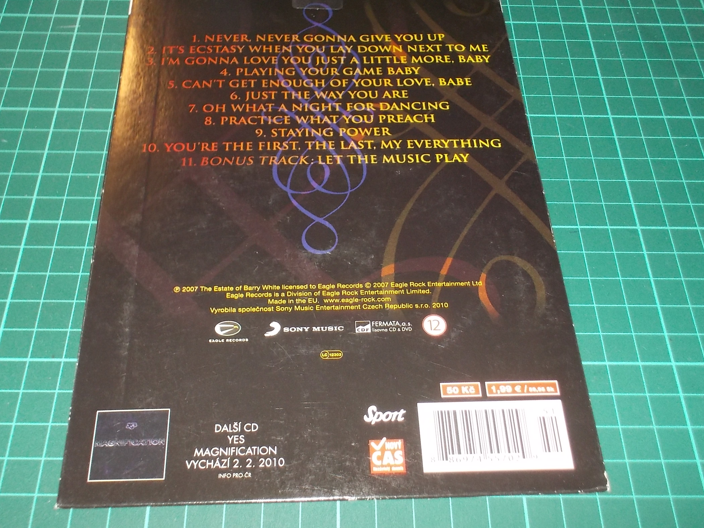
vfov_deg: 35.9
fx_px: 813
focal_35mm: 40
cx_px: 349
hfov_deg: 46.8
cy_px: 253
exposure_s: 1/30
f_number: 3.7
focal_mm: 5.2
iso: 200
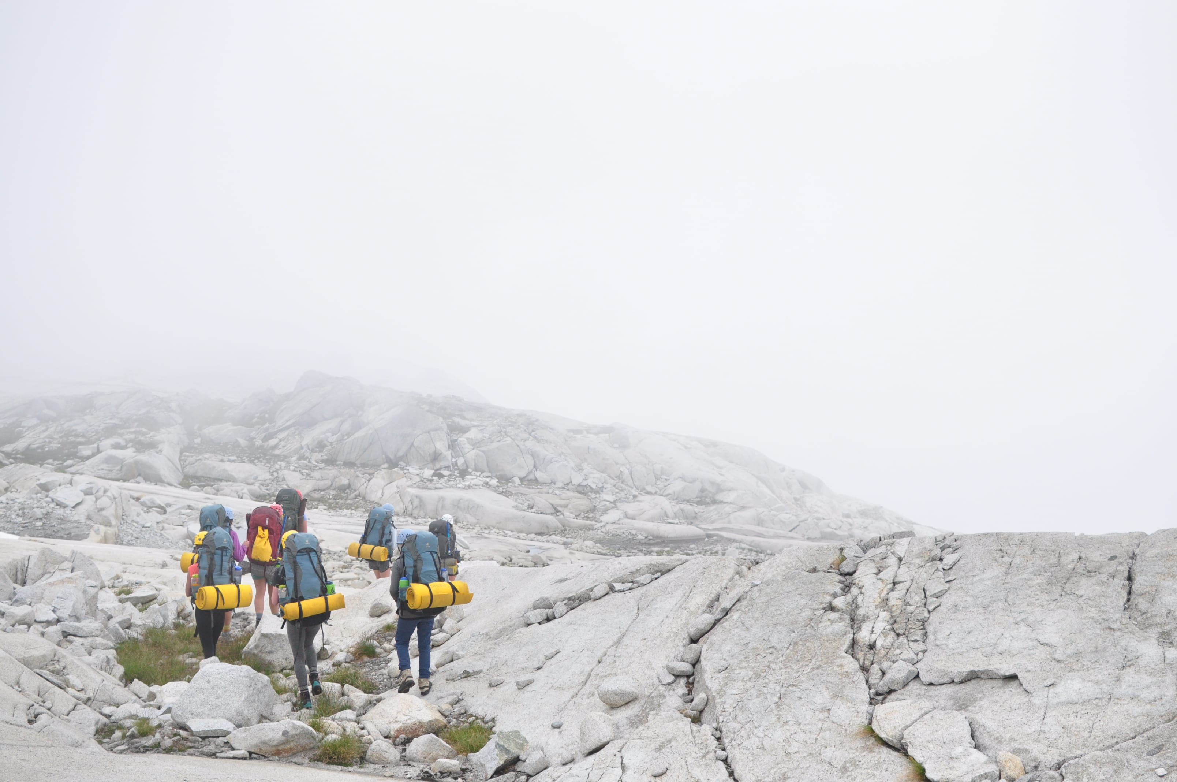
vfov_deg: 25.7
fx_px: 1714
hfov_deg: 37.9
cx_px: 588
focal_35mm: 52
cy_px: 391
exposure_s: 1/4000
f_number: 2.8
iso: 640
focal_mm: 35
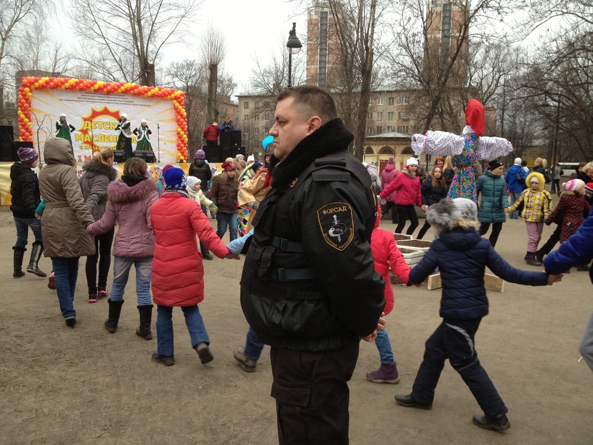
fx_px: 600
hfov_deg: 52.6
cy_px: 222
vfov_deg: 40.7
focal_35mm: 35
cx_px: 296
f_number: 2.4
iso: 100
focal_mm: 4.28
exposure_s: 1/120
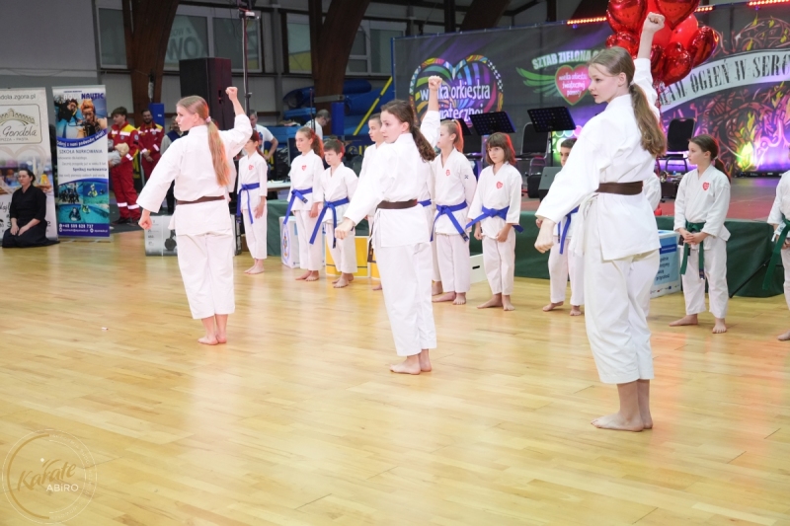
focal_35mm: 45
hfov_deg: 43.6
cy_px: 263
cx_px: 395
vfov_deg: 29.9
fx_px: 987
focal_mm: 45
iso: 4000
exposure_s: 1/250
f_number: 4
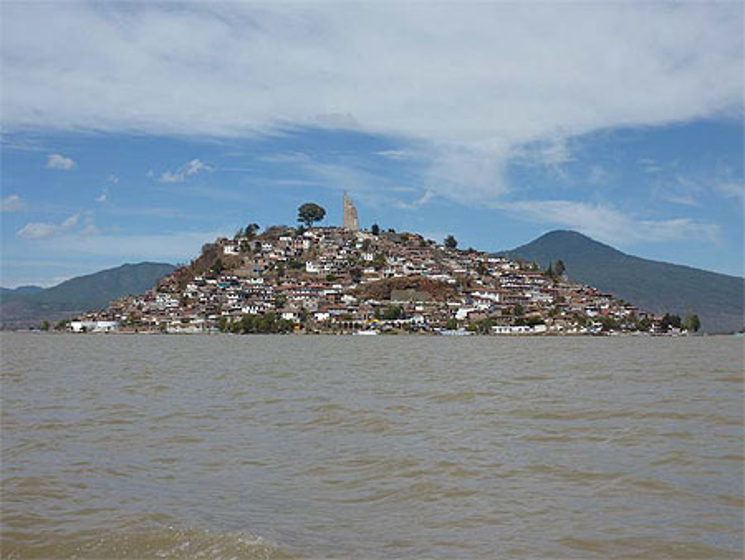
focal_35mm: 48
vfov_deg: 30.3
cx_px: 372
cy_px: 280
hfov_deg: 39.6
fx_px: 1034
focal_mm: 7.9
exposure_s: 1/640
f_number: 5.6
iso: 80
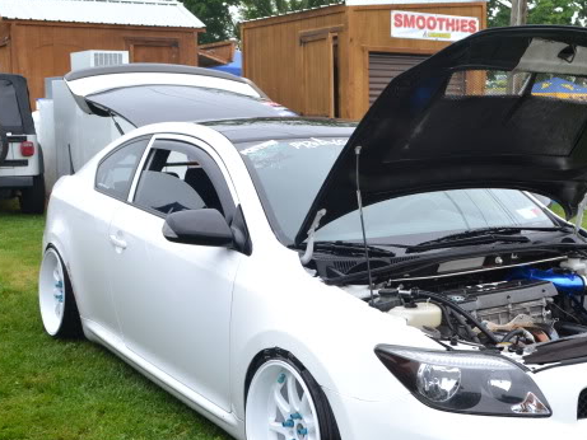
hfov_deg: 37.6
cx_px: 410
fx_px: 848
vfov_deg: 29.1
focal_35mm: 50
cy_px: 254
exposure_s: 1/125
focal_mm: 20
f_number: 9
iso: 400
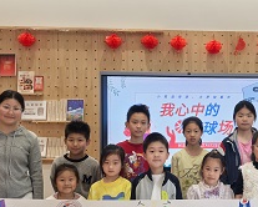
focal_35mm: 60
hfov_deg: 30.7
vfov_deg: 25.4
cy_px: 111
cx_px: 204
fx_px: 459
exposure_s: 1/33.3
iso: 400
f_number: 4
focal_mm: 6.98
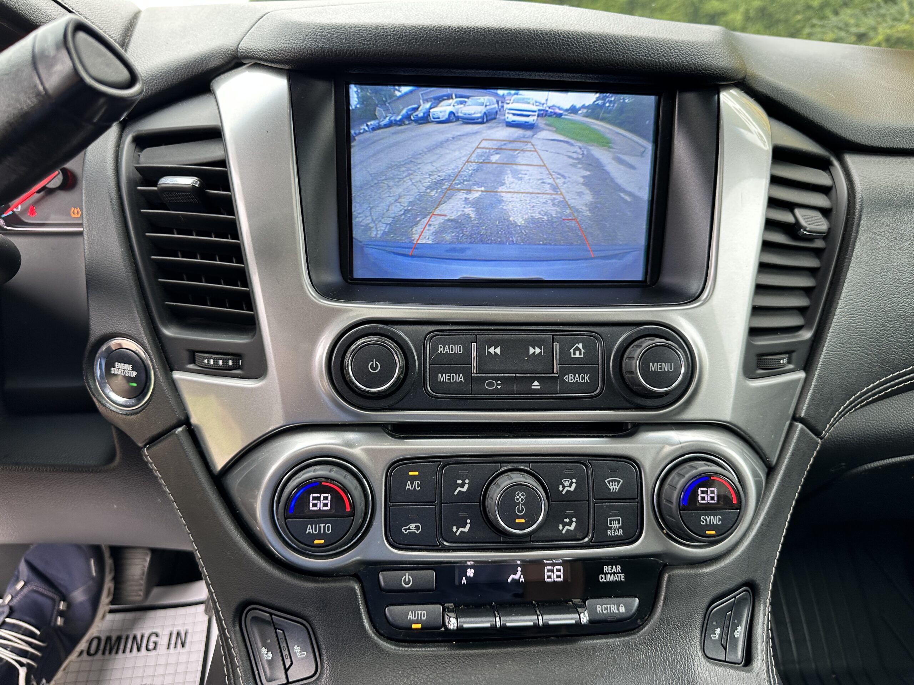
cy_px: 342
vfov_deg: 56.8
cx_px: 457
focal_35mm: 24
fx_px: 634
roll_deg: -2.6
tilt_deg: -23.9
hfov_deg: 71.6
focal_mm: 6.86
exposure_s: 1/122
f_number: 1.78
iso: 100
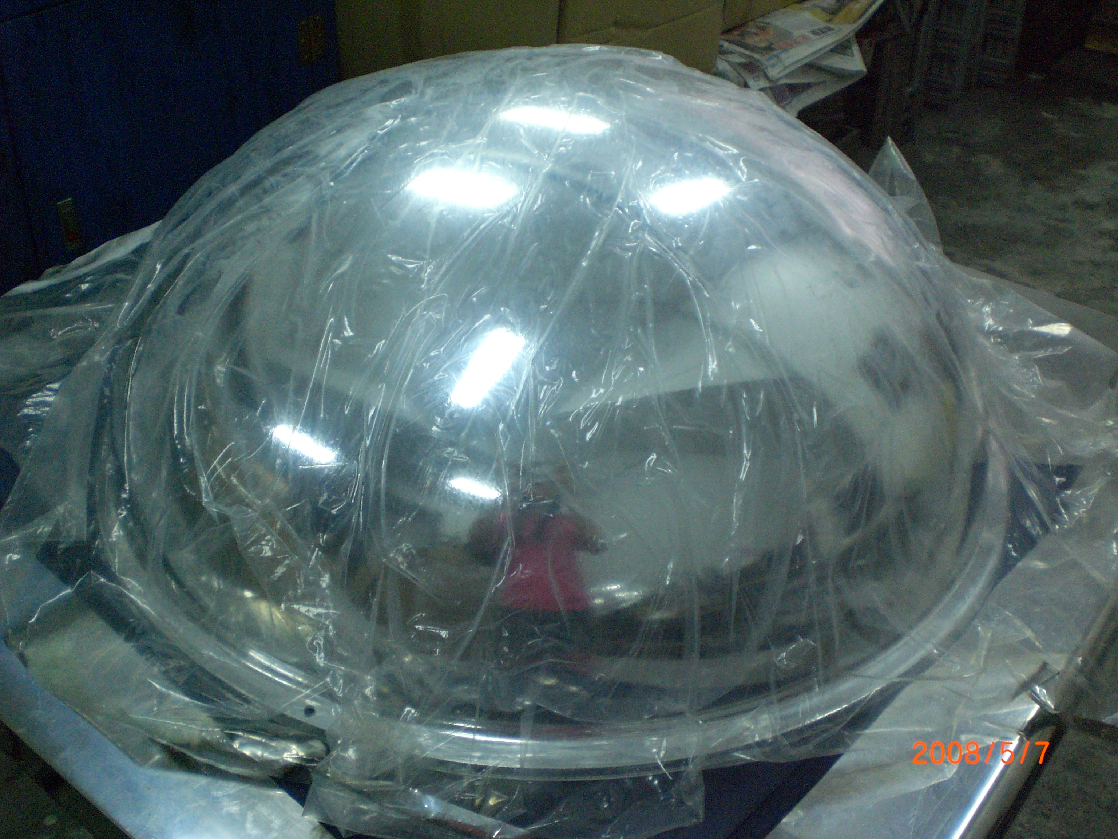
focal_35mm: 38
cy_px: 420
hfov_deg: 49.0
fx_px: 1227
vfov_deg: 37.7
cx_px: 559
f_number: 3.1
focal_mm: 6.3
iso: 400
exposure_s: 1/125
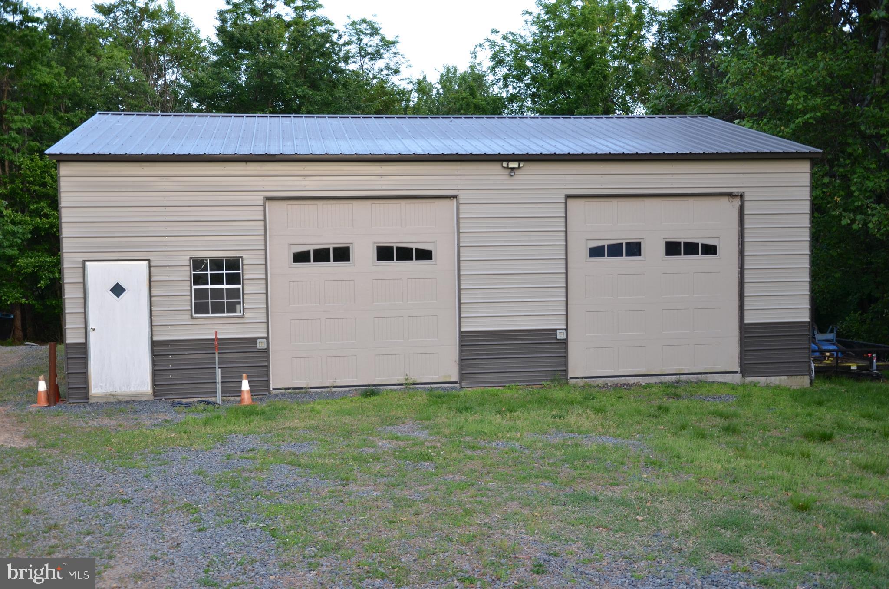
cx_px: 444
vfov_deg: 31.7
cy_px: 294
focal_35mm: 42
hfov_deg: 46.5
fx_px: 1035
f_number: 4.5
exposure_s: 1/80
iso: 400
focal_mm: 28
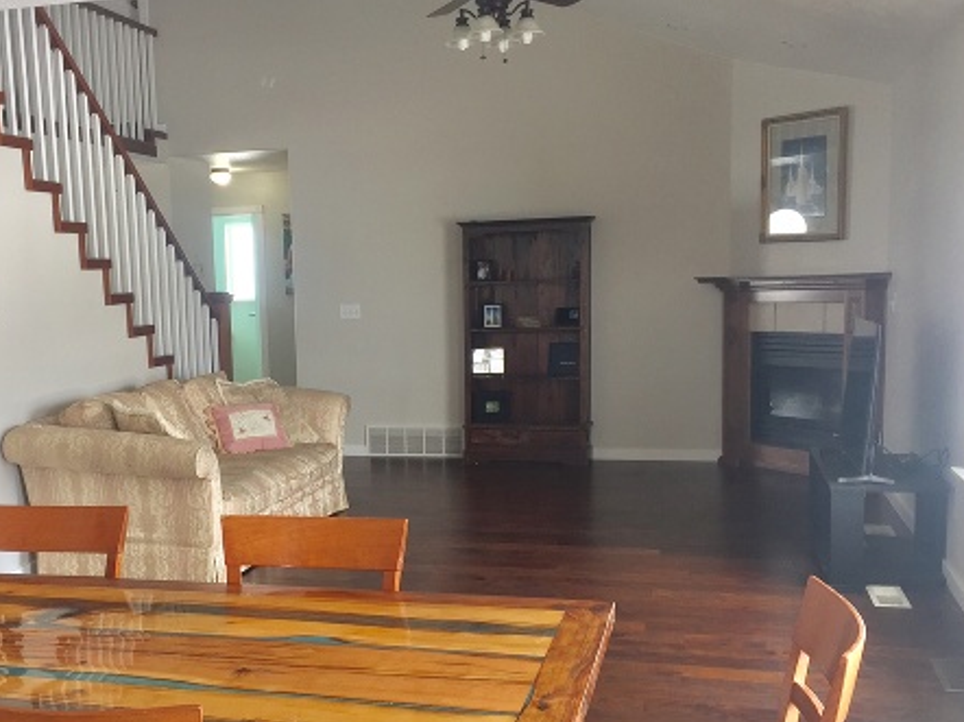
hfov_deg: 44.3
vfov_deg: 34.2
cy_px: 449
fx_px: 1169
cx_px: 342
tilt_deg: -7.1
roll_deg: +2.0
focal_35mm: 42
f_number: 2.2
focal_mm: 4.15
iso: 40
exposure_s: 1/60
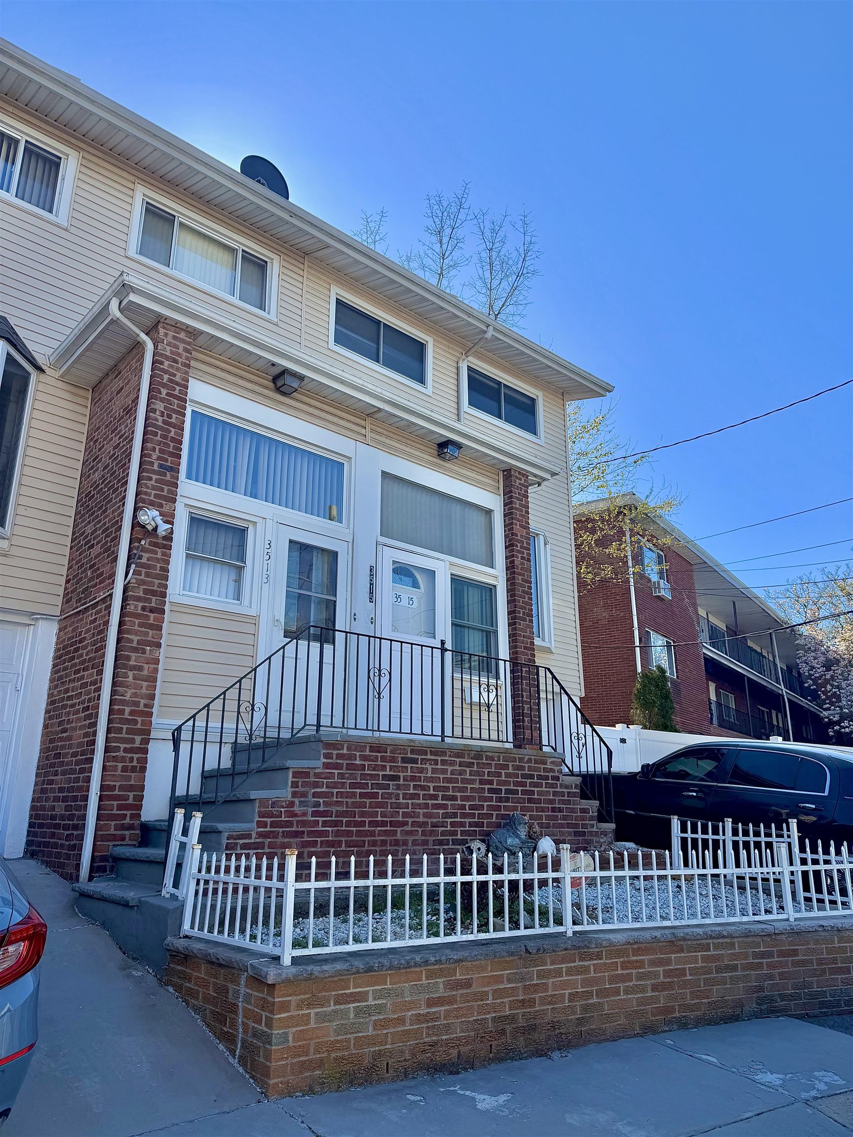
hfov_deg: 56.8
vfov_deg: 71.6
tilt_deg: +19.1
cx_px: 426
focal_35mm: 24
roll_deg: -0.2
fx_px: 789
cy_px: 568
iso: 80
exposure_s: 1/3584
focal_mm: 6.76
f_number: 1.78
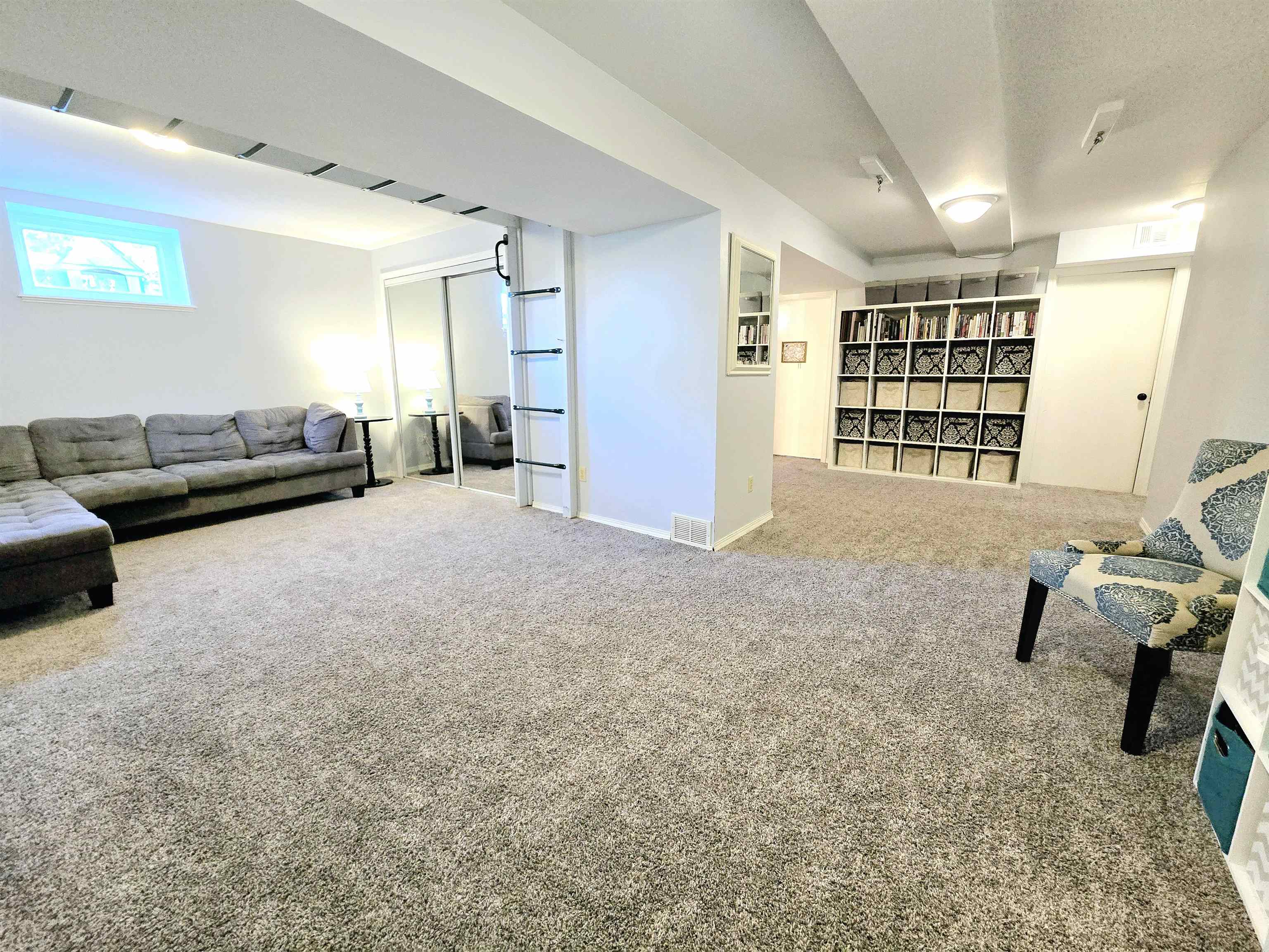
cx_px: 634
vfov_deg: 89.9
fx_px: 477
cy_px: 476
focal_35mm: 13
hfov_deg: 106.2
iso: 800
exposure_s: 1/60.2
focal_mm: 2.2
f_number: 2.2
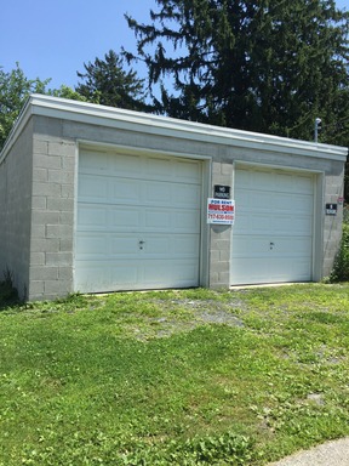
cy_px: 233
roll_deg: -1.8
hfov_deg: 48.2
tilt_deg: +0.5
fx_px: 390
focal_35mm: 29
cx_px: 174
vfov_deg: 61.7
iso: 32
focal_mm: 4.15
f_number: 2.2
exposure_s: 1/1464
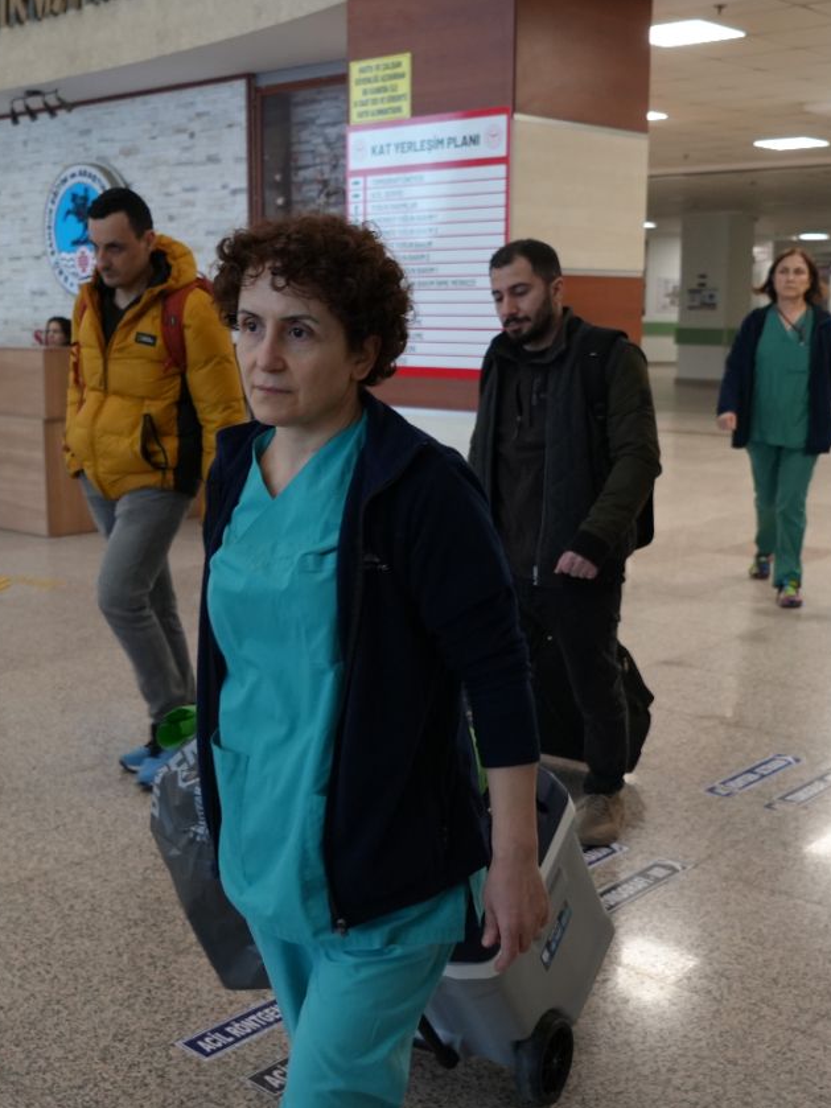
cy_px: 592
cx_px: 362
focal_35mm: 44
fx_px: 1409
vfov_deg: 42.9
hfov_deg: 32.8
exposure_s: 1/160
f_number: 4
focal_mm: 24
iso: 1250
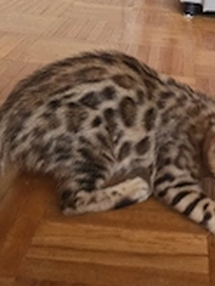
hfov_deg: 25.6
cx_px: 173
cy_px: 44
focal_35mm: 56
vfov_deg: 33.0
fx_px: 464
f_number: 1.7
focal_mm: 6.3
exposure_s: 1/120
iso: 640
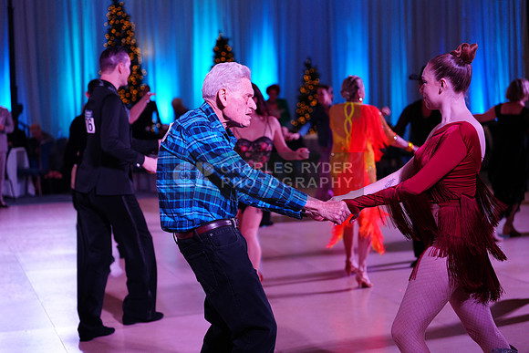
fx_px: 1029
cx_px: 264
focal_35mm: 70
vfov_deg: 19.5
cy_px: 176
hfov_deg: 28.8
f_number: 2.8
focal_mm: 70
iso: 1600
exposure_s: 1/500
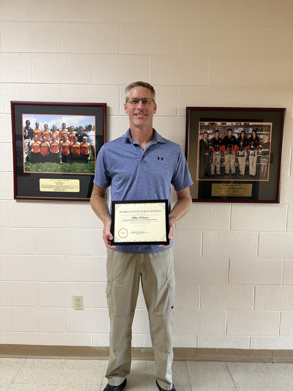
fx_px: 271
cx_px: 146
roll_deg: -1.3
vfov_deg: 71.6
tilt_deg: -6.6
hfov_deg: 56.8
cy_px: 196
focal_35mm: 24
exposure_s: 1/60
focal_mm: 6.76
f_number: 1.78
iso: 200
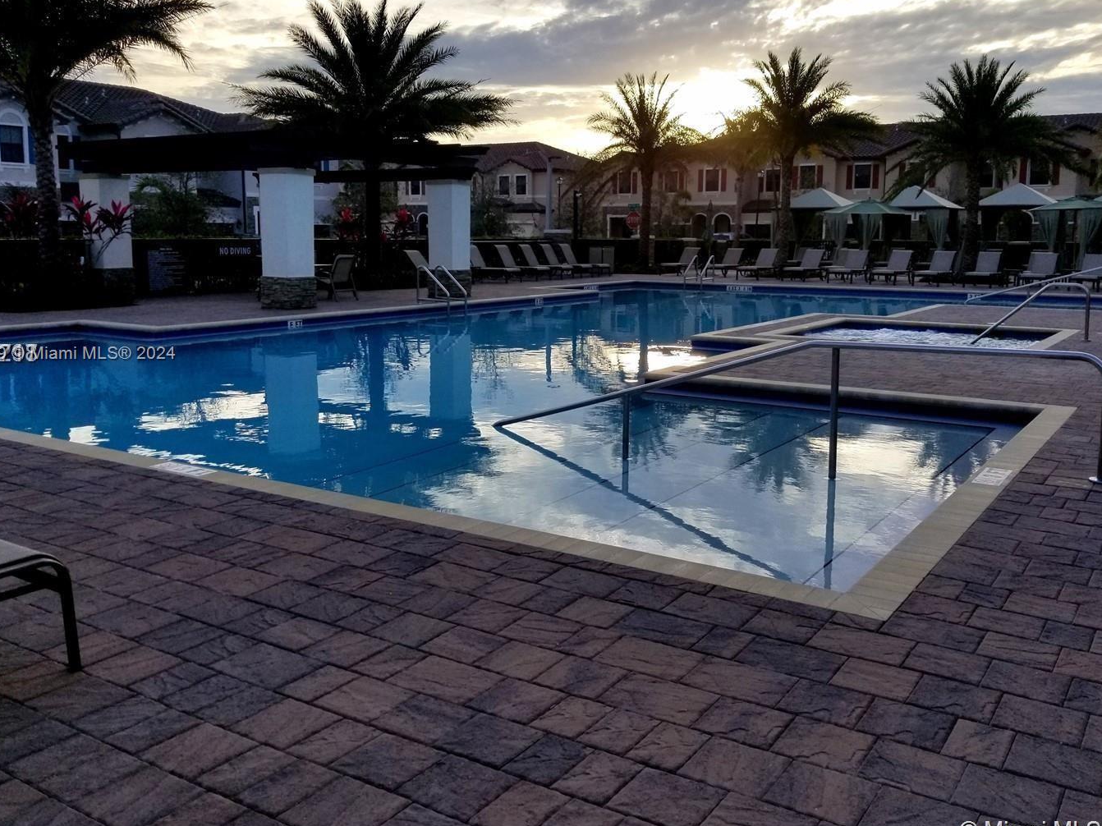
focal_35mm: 31
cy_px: 355
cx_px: 570
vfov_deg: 45.3
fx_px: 987
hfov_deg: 58.3
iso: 50
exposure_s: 1/1855
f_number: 1.7
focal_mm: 4.25
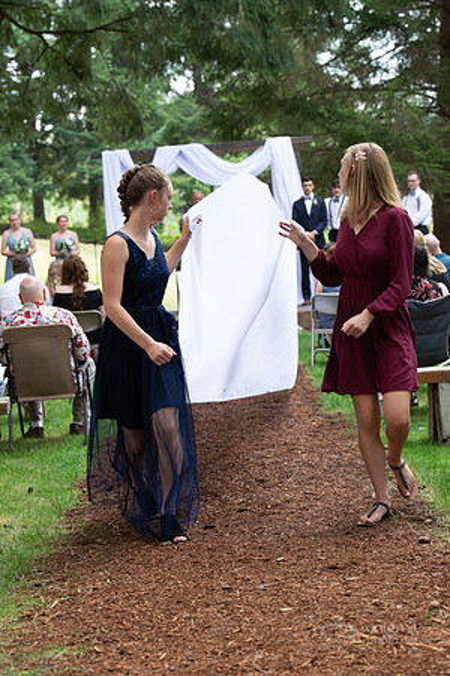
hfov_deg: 16.7
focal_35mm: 82
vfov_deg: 24.8
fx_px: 1537
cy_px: 338
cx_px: 225
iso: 640
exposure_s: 1/125
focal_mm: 82
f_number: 5.6
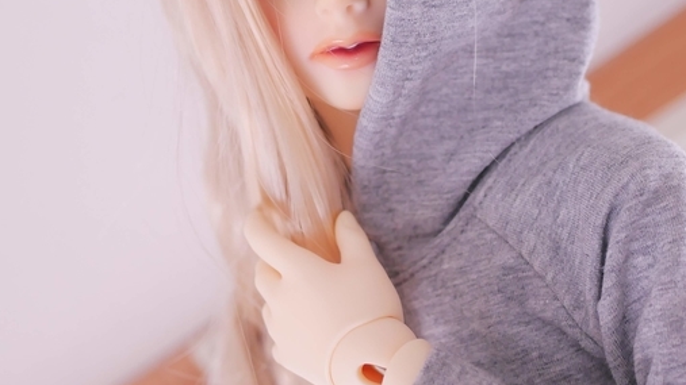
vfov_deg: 14.1
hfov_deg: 24.7
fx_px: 1564
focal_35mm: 86
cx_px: 388
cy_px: 178
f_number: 2.5
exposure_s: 1/200
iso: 200
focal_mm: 25
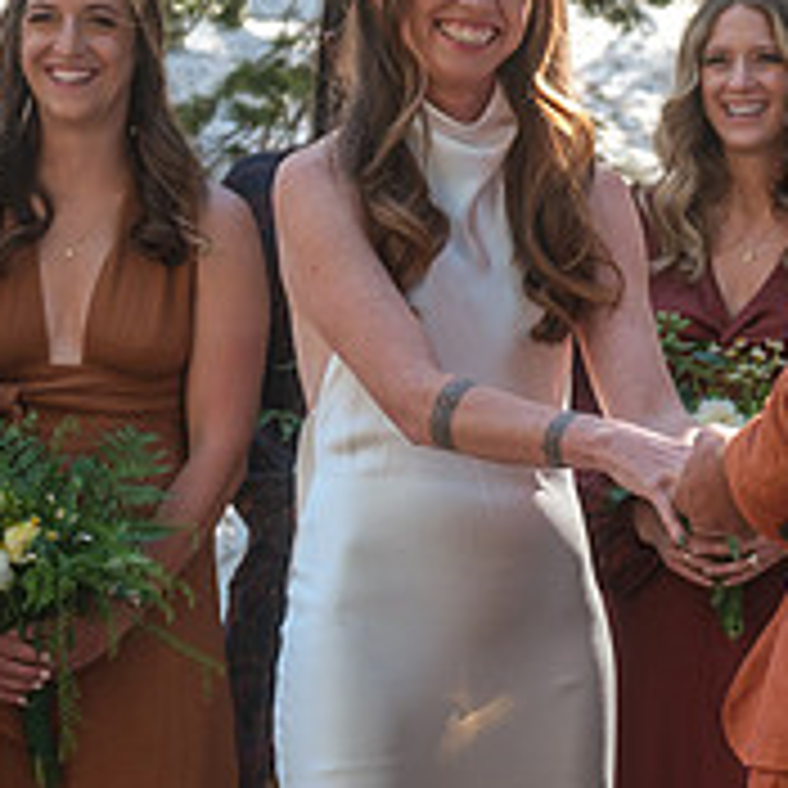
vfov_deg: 8.3
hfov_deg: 8.1
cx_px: 1171
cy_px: 200
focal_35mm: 211
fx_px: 5434
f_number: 4
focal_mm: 50
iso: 400
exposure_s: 1/220
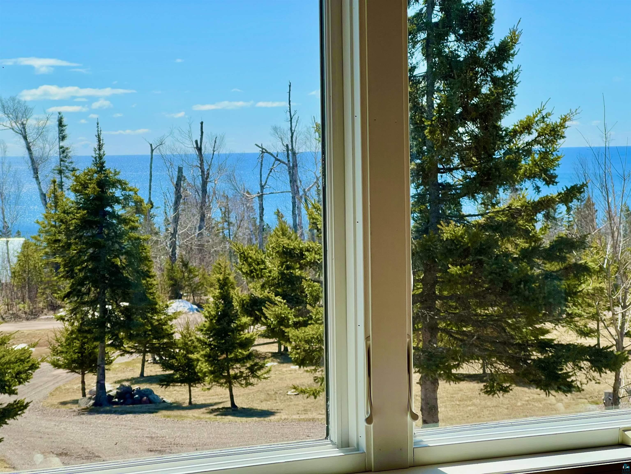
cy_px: 237
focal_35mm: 77
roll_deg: +0.5
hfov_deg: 25.3
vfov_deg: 19.1
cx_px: 316
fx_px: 1404
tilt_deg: -4.5
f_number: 2.8
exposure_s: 1/622
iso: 32
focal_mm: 9
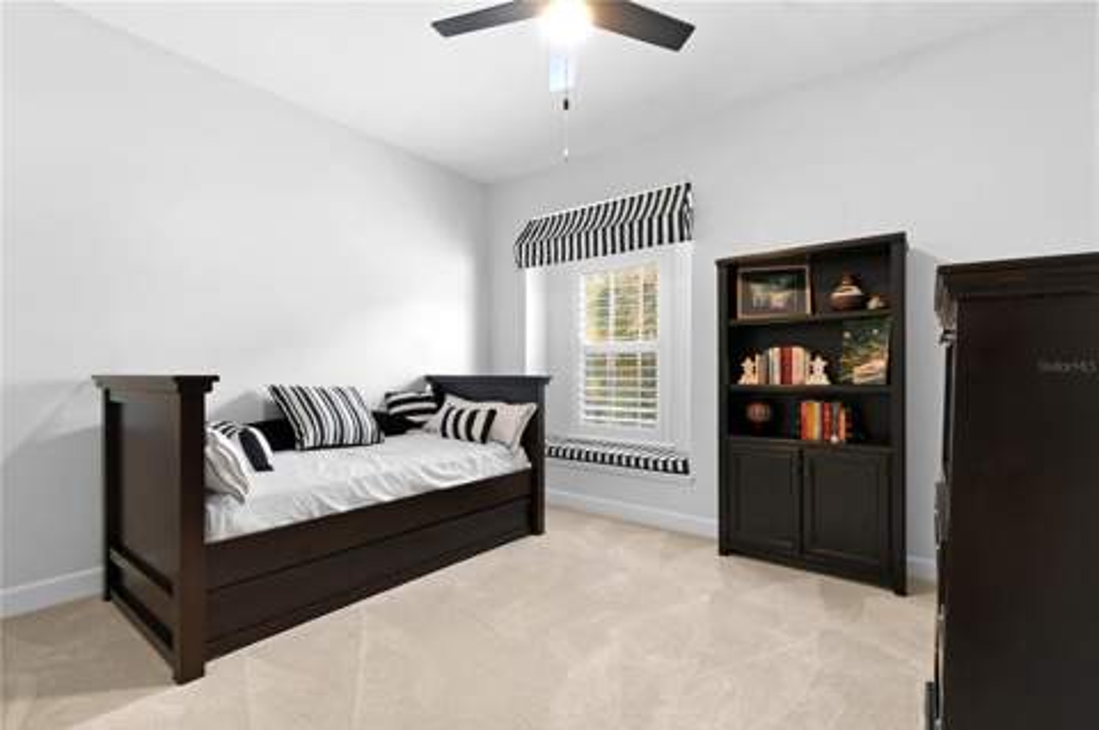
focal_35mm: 15
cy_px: 365
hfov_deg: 100.4
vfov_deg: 77.2
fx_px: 457
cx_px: 550
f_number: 11
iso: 320
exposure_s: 1/125
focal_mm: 10
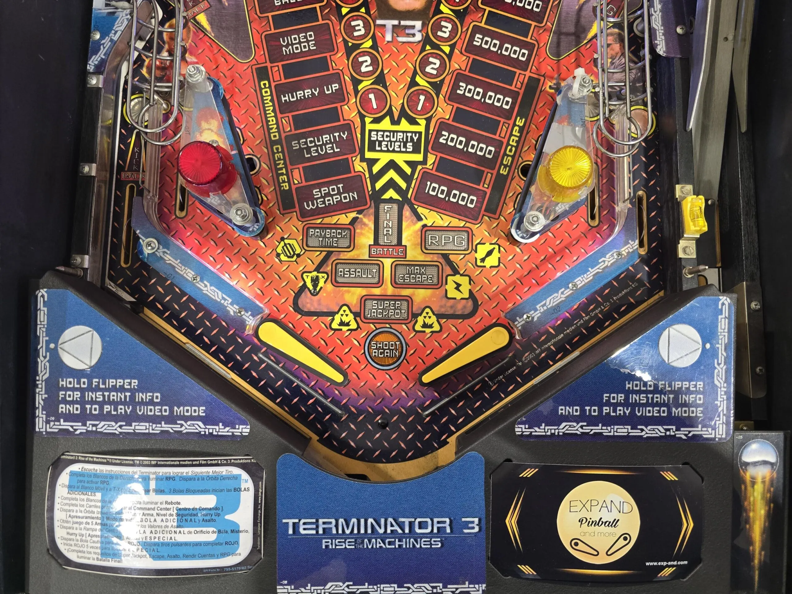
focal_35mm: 23
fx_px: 526
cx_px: 396
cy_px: 297
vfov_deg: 58.9
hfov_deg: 73.9
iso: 250
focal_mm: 6.3
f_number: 1.7
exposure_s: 1/100
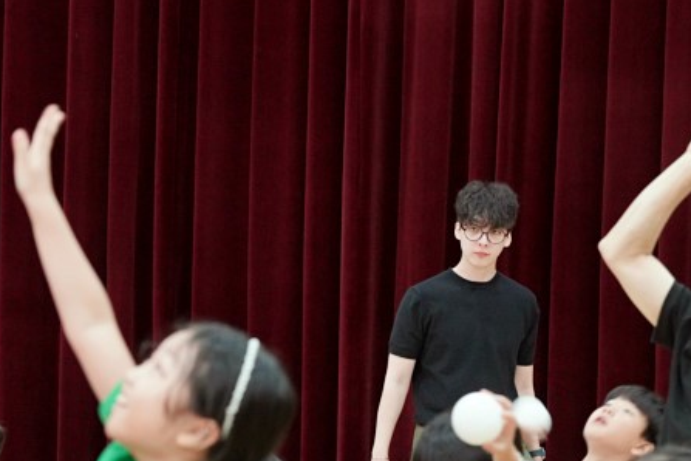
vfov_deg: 9.7
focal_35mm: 141
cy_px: 433
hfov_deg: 14.5
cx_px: 128
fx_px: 2706
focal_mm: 70
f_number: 4
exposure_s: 1/160
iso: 4000
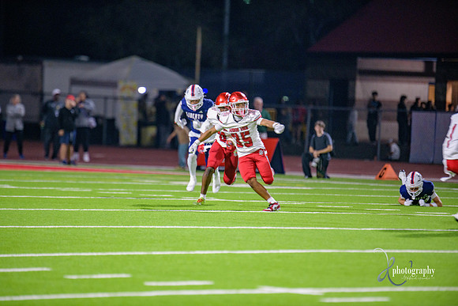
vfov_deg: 4.6
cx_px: 229
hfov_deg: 6.9
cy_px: 153
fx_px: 3817
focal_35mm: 300
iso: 2000
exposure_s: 1/250
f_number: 2.8
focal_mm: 300
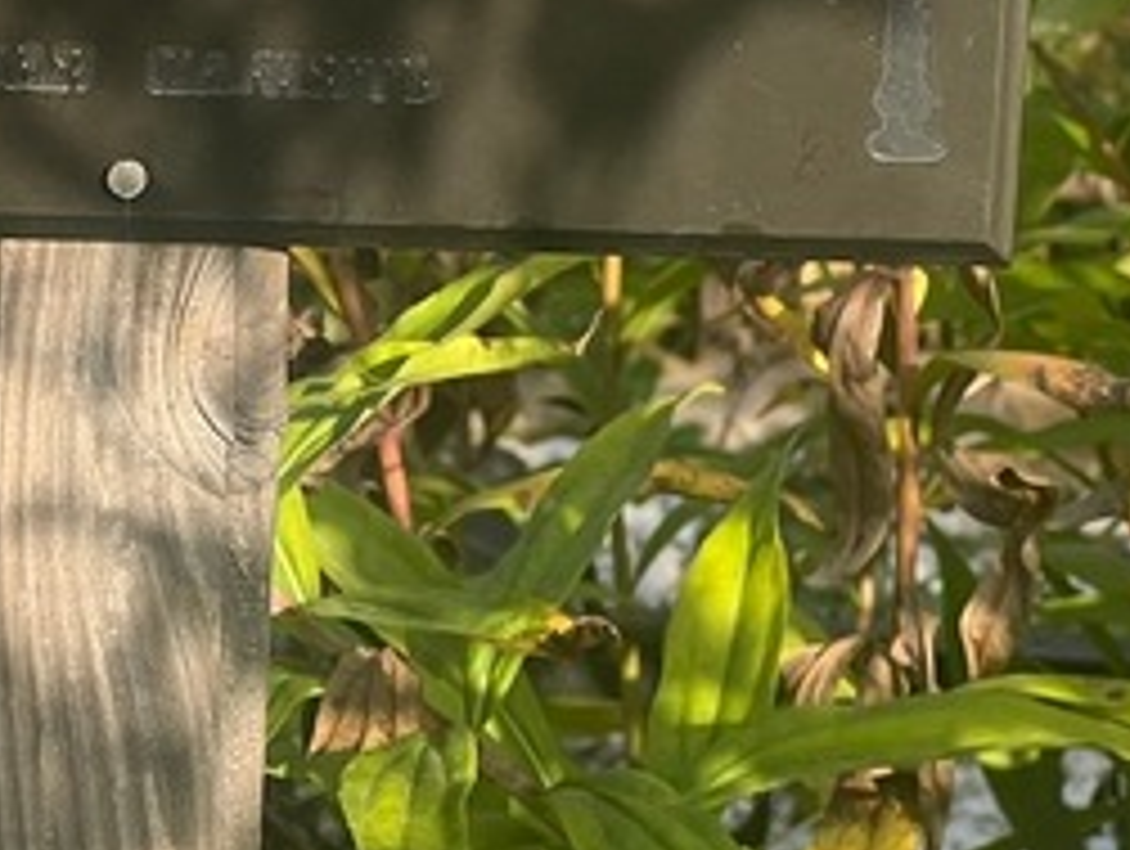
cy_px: 13
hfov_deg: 8.0
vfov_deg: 6.1
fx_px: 8009
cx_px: -41
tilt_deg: -13.8
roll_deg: -1.5
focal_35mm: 245
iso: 32
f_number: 2.8
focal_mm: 9
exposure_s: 1/263
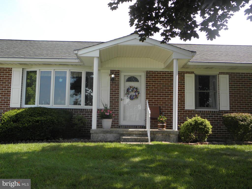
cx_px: 126
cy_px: 94
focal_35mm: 39
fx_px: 284
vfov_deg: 36.8
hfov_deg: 47.9
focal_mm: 7.1
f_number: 3.8
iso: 100
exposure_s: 1/250
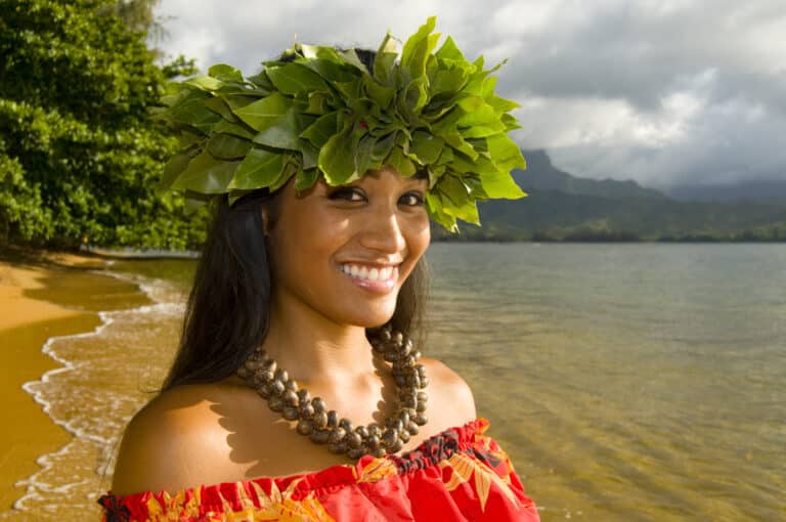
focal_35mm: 36
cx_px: 393
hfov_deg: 53.2
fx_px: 785
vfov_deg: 36.8
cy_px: 261
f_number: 7.1
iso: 200
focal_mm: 24
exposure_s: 1/320
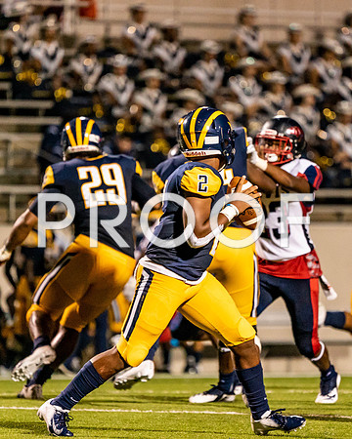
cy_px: 220
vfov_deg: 3.4
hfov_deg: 2.8
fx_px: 7327
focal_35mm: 563
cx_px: 226
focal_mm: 400
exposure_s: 1/750
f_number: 5.6
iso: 6400
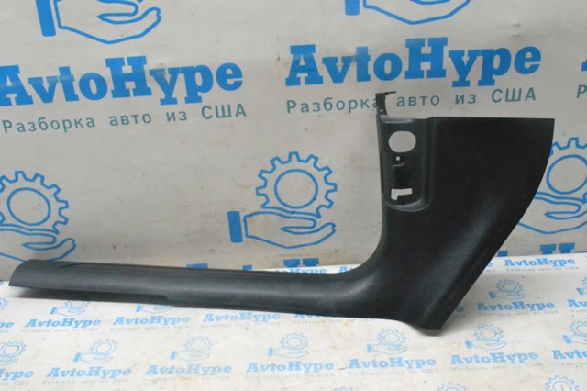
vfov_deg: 34.2
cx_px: 294
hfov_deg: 49.6
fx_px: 636
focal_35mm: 39
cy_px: 196
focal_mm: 26
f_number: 10
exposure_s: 1/160
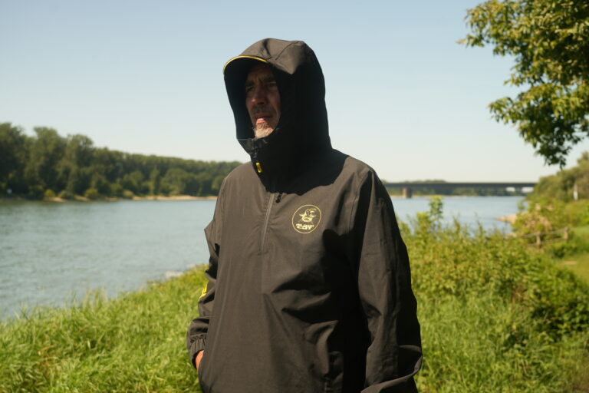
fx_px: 622
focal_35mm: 38
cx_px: 294
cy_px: 196
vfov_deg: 35.1
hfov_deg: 50.7
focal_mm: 38
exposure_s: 1/250
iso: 160
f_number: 4.5
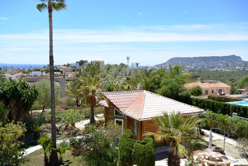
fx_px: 200
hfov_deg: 63.5
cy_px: 83
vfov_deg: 45.2
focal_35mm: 29
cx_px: 124
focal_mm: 11
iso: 100
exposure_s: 1/800
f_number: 3.5
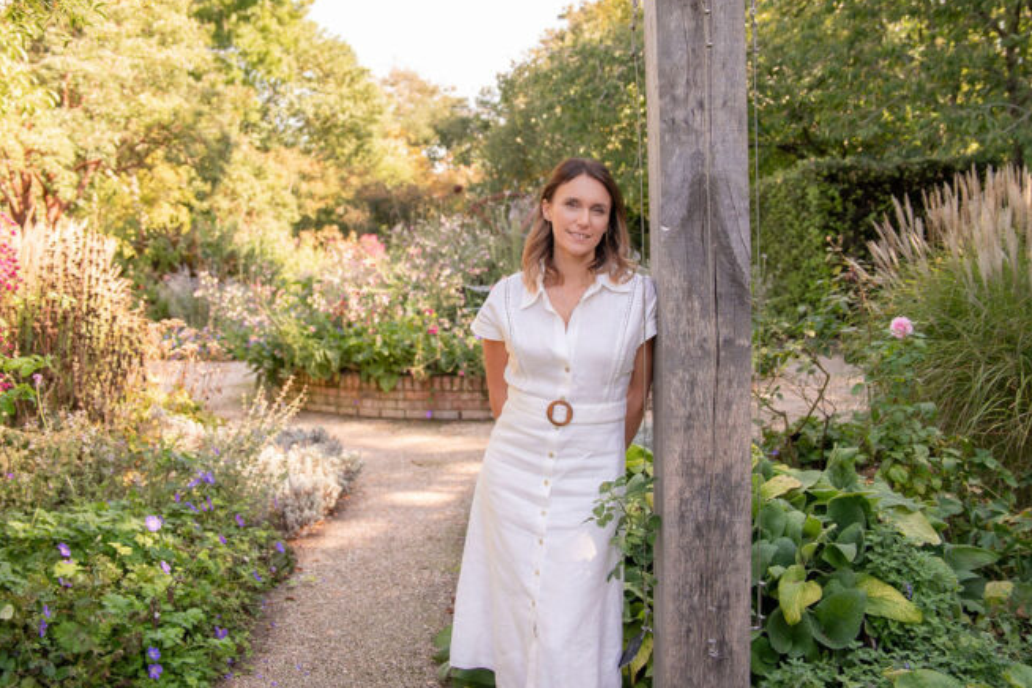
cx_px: 484
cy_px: 316
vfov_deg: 39.9
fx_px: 946
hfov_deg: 57.2
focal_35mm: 33
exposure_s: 1/500
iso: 250
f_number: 2.8
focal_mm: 24
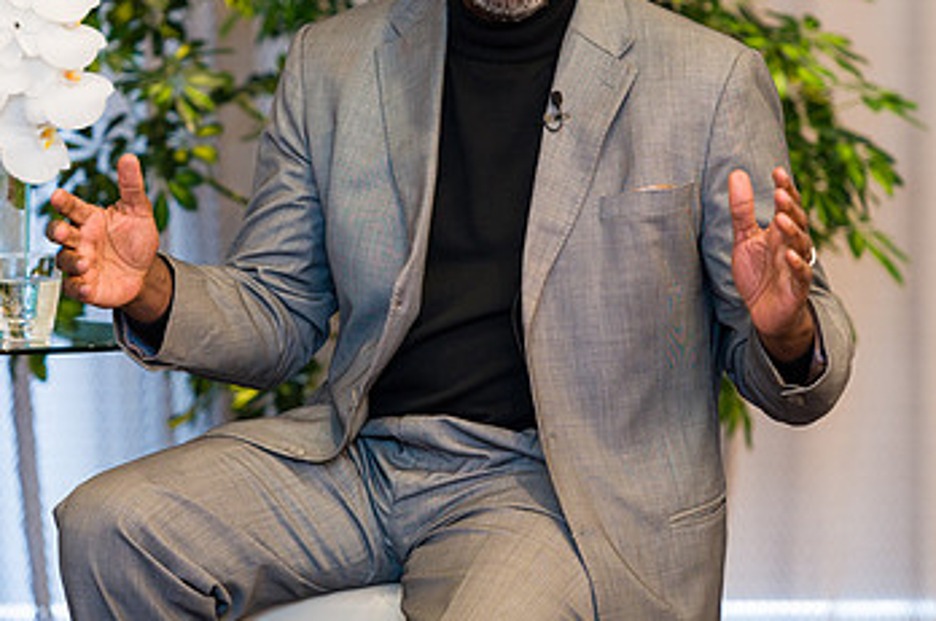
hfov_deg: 7.7
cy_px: 156
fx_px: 6932
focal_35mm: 267
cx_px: 430
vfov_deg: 5.1
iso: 800
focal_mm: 160
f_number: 3.2
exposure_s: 1/200
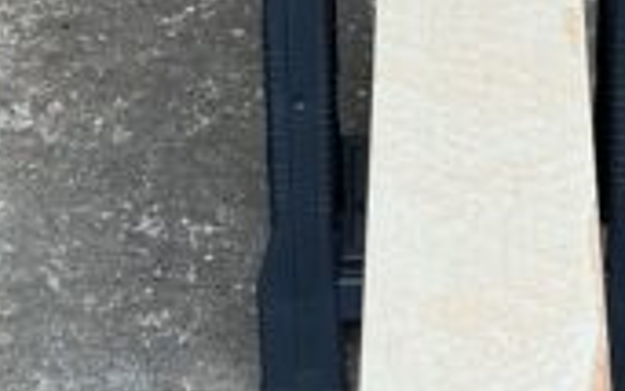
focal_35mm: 96
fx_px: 1636
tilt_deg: -53.2
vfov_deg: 13.2
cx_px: 450
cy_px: 491
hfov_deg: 21.5
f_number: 1.8
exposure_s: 1/100
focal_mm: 3
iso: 20
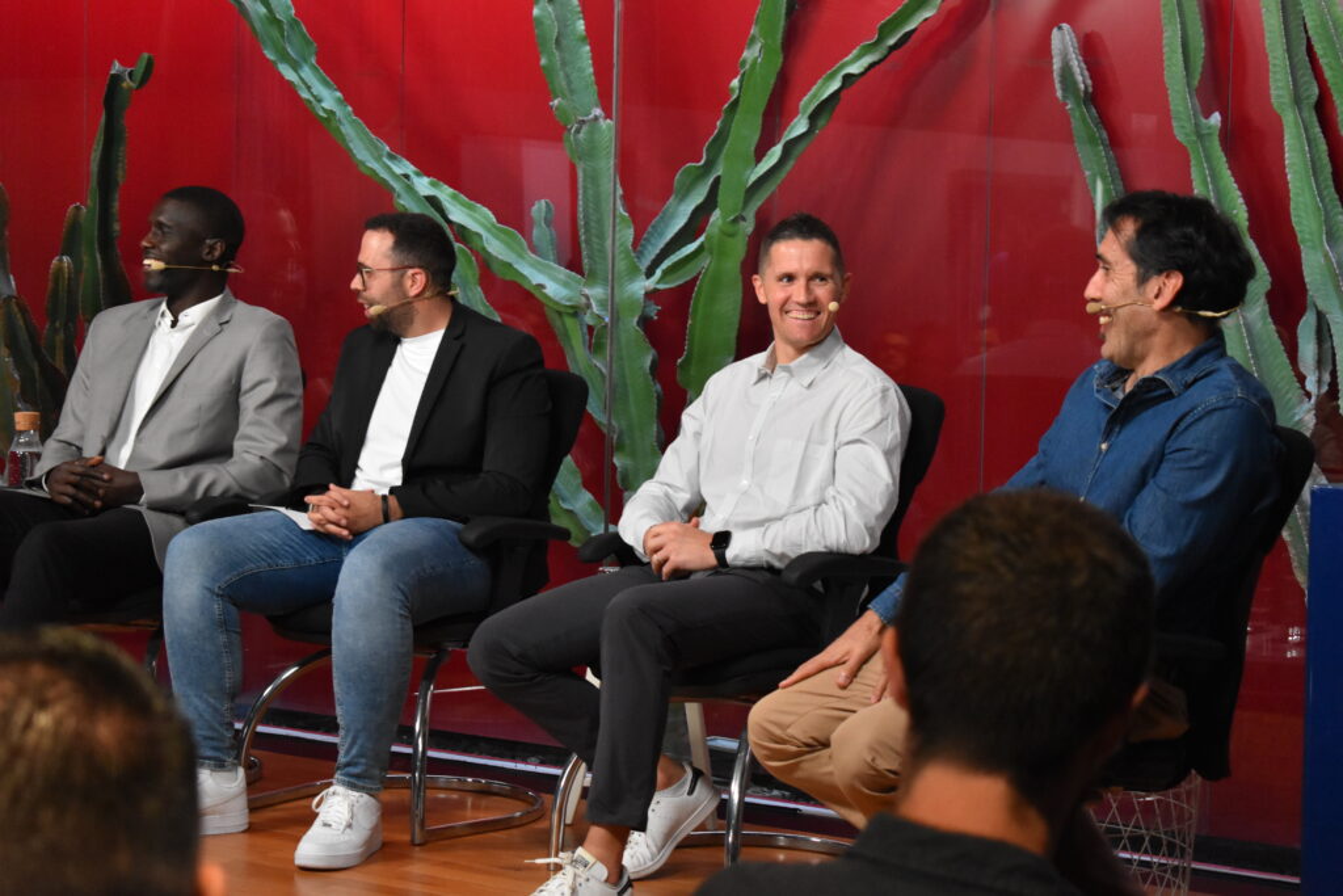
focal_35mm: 82
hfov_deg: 24.6
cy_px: 448
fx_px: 3078
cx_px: 672
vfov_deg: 16.6
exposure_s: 1/160
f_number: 5.6
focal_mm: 55
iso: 3200
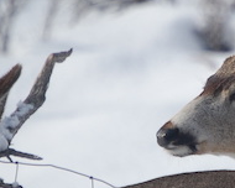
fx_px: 7845
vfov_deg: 1.4
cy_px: 177
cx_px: 212
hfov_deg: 1.7
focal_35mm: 1128
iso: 360
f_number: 5.6
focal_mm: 200
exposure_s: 1/2000
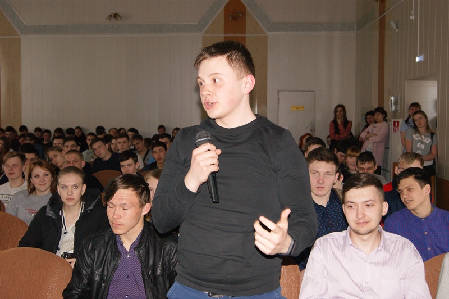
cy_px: 150
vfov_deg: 34.2
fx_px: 486
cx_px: 224
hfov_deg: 49.6
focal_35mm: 39
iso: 400
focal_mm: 26
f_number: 5.6
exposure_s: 1/60
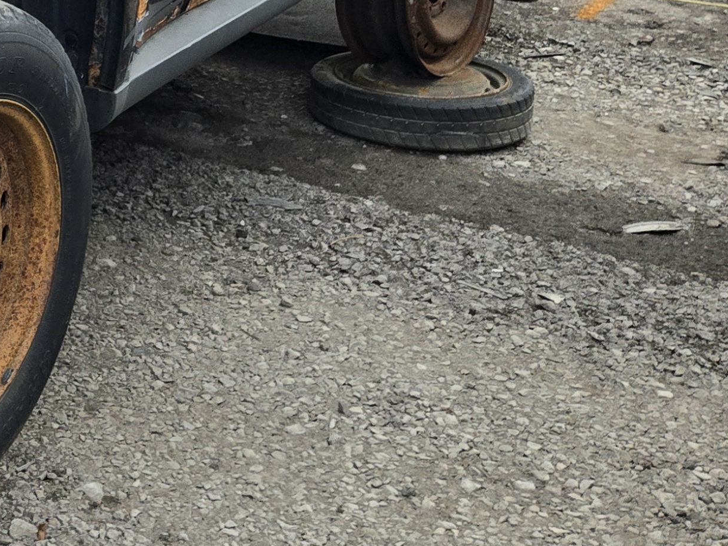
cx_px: -263
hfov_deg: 22.7
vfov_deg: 18.5
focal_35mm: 75
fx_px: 1577
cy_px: -131
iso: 100
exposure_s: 1/180
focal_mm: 5.4
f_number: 1.8
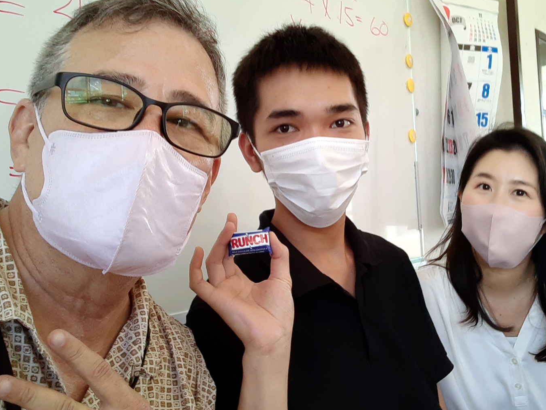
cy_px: 220
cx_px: 301
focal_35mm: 38
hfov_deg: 48.9
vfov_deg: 37.8
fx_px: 600
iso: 64
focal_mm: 2.66
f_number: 2
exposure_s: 1/100
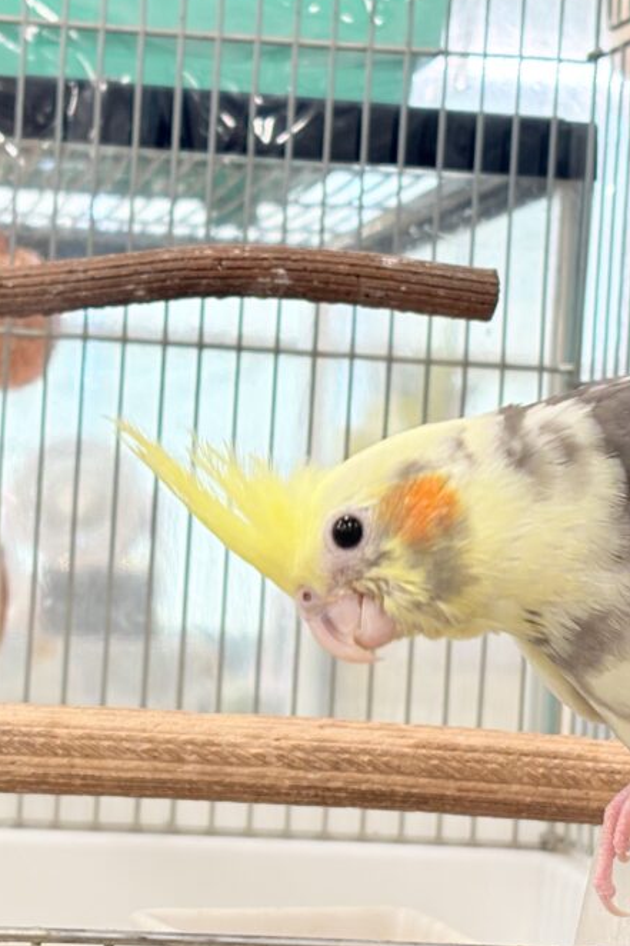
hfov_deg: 13.9
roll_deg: -3.1
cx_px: 254
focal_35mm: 98
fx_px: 2574
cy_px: 484
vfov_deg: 20.8
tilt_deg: +0.7
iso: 40
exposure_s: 1/50
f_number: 1.6
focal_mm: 5.96
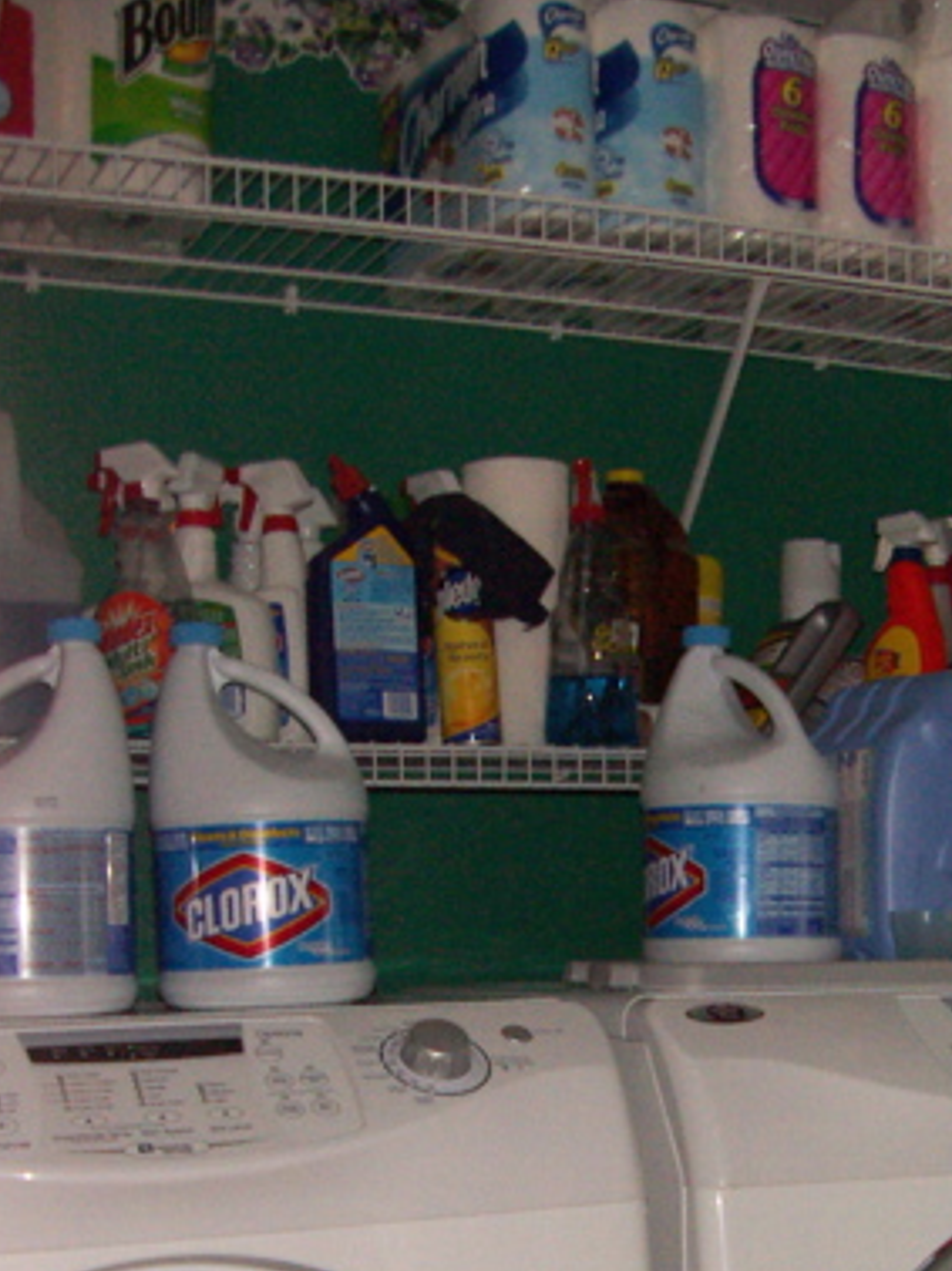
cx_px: 794
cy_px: 1073
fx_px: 2239
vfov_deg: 30.7
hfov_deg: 23.6
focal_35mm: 61
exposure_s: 1/50
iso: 200
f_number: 2.8
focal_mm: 4.7
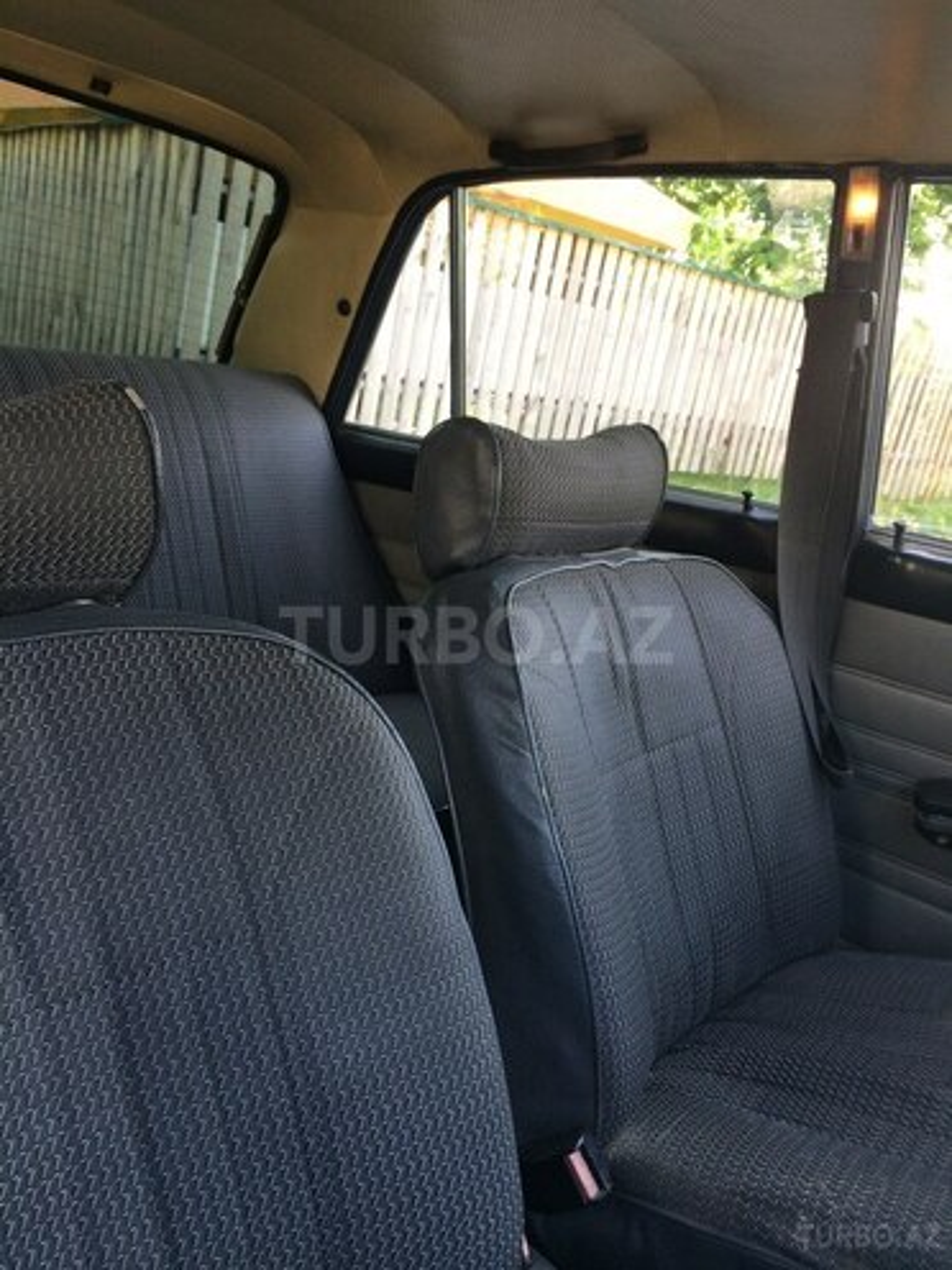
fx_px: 1063
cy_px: 635
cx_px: 476
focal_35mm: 29
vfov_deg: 61.7
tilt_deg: -11.6
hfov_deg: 48.2
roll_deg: -13.4
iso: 64
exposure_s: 1/100
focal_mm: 4.15
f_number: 2.2
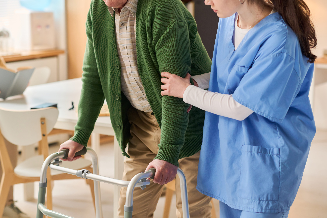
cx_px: 164
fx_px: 772
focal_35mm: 85
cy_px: 109
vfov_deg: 16.1
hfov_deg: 23.9
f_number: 3.5
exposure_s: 1/200
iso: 800
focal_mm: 85
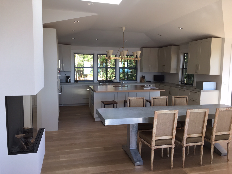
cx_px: 116
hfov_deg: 61.7
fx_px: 194
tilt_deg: -5.7
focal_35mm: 29
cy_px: 87
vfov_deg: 48.2
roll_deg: -0.2
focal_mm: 4.15
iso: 32
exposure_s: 1/120
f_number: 2.2
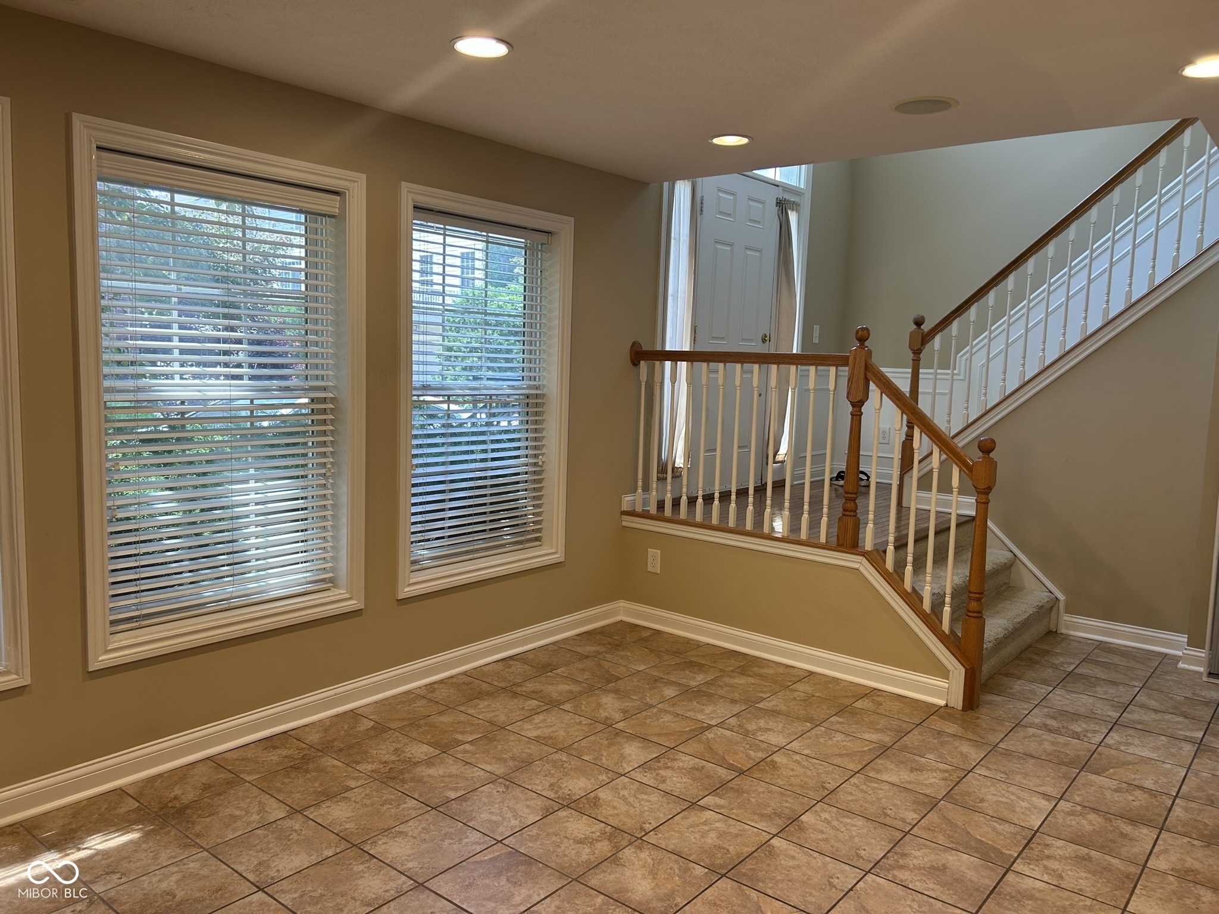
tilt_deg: -5.5
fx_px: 916
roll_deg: -2.0
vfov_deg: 53.1
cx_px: 610
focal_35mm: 26
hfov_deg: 67.3
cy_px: 457
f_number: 1.5
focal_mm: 5.7
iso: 50
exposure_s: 1/139
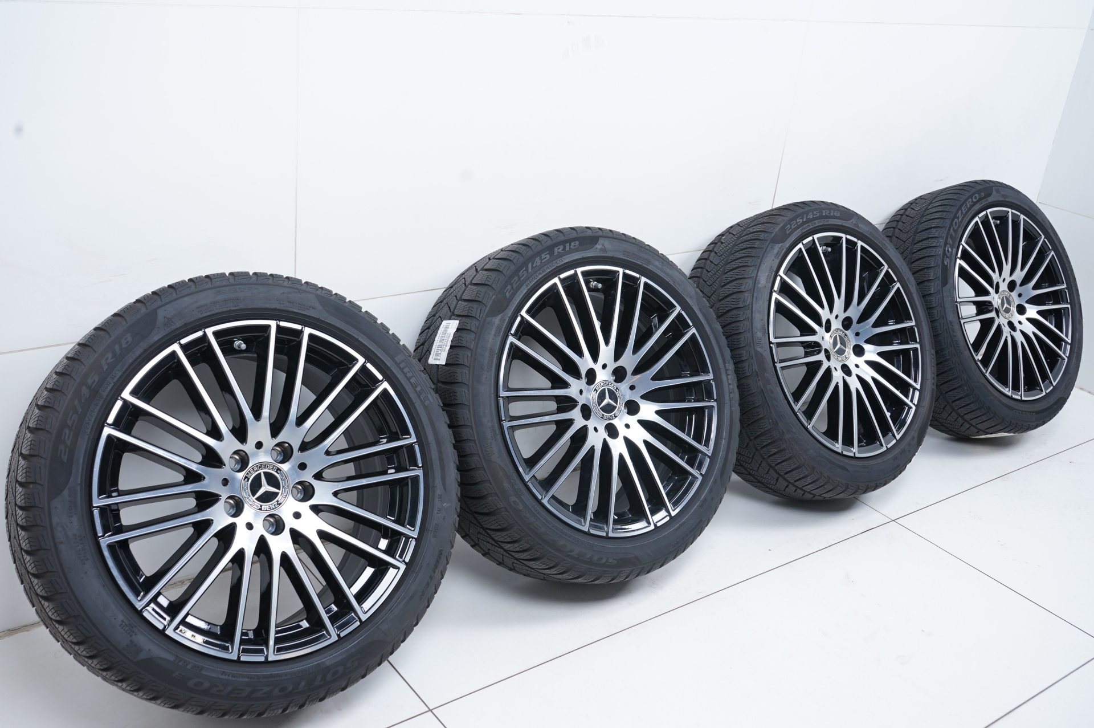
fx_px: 1063
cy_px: 364
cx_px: 547
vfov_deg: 37.8
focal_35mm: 35
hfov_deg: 54.5
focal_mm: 35
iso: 250
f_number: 7.1
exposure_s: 1/125
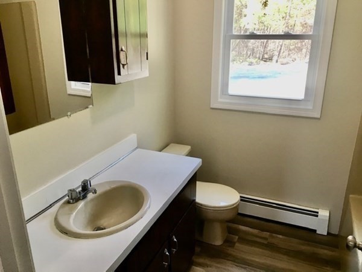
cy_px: 136
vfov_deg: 48.2
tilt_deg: -18.0
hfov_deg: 61.7
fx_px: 303
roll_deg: +0.5
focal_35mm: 29
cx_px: 181
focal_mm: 4.15
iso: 50
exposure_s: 1/30
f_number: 2.2
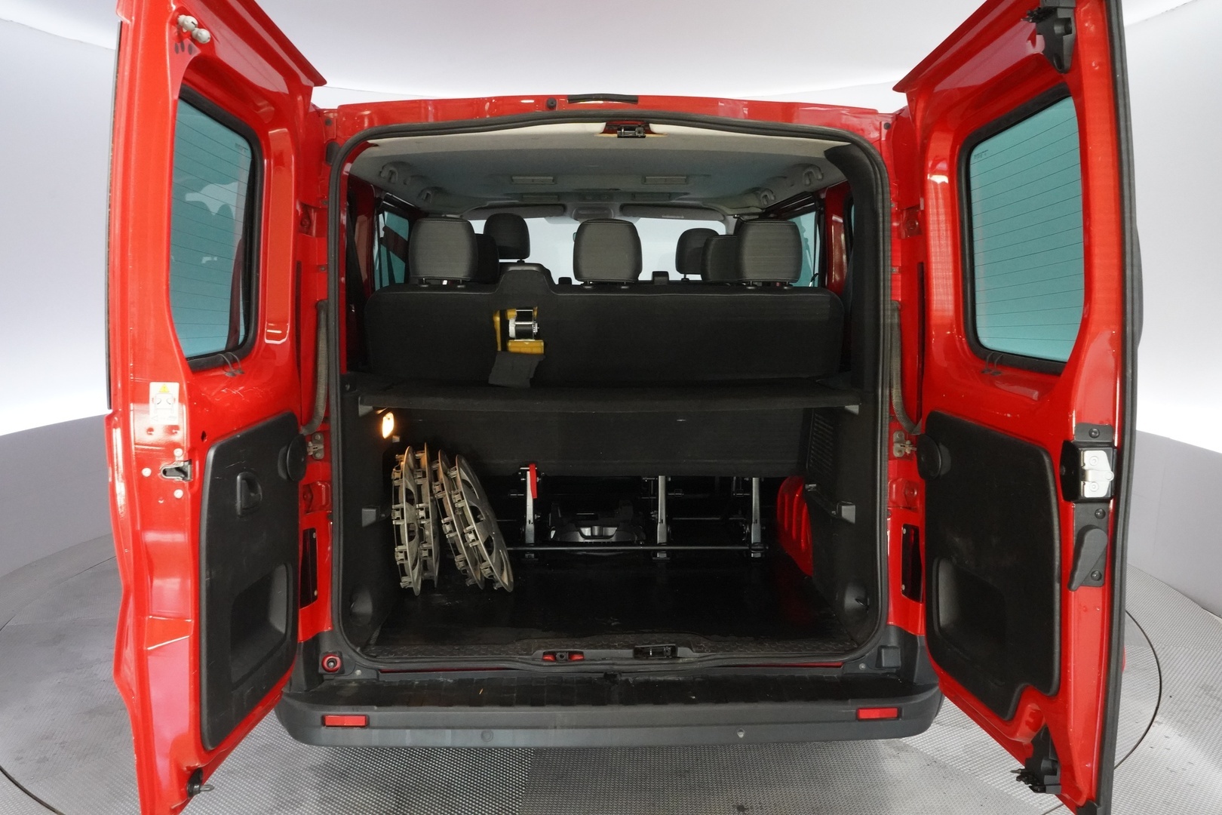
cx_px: 611
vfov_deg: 46.4
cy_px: 408
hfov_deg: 65.5
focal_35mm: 28
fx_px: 950
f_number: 13
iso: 12800
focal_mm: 28
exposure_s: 1/40
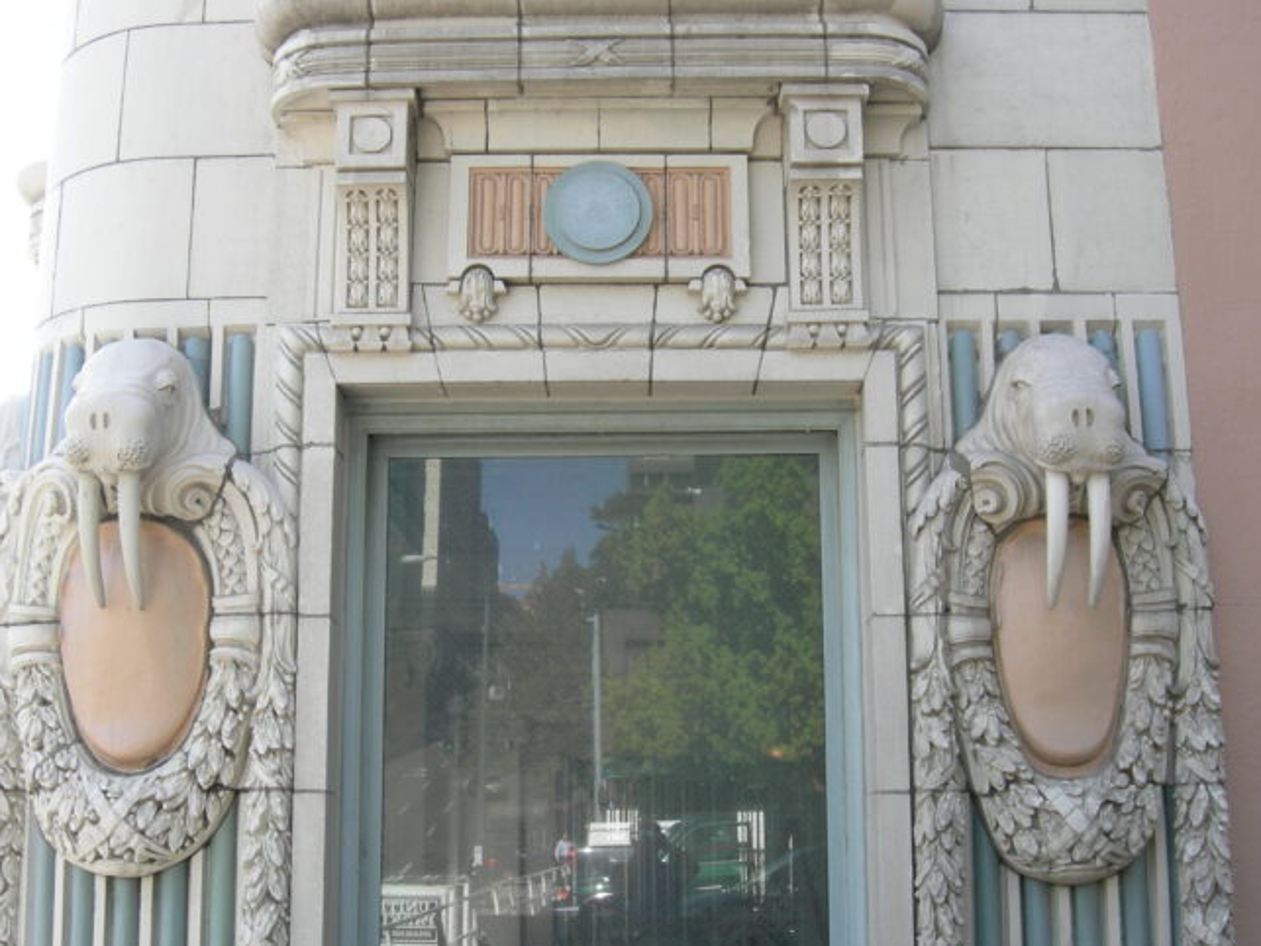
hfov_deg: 43.8
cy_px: 485
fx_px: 1566
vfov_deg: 33.6
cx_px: 579
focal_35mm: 43
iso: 64
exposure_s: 1/99
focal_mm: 7.5
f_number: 4.3
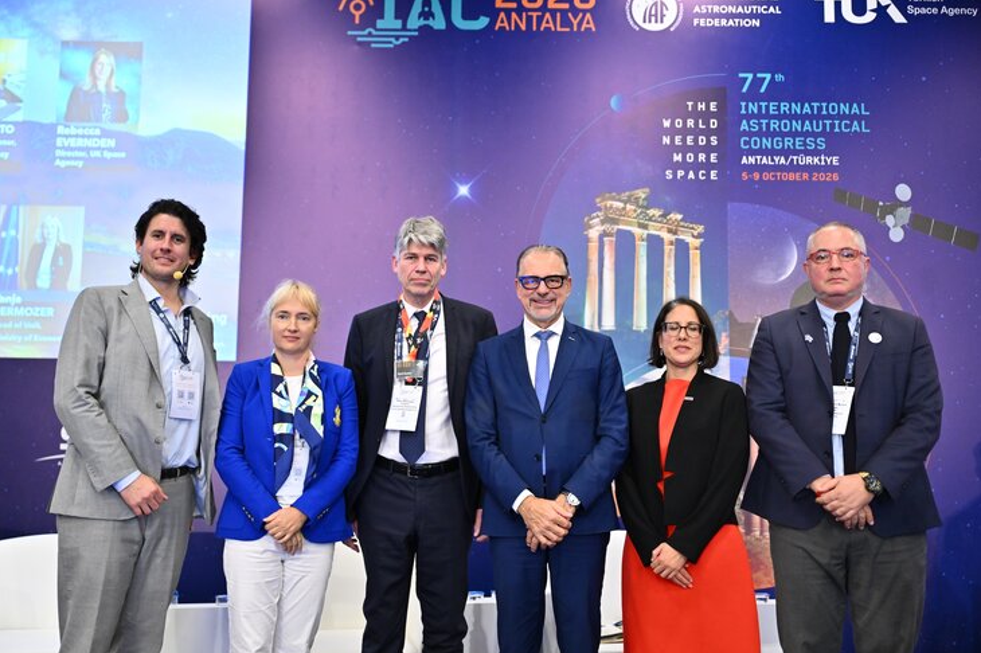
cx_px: 481
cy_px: 335
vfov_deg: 35.9
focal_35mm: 37
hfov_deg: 51.9
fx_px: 1008
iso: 2000
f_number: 2.8
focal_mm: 36
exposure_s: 1/100
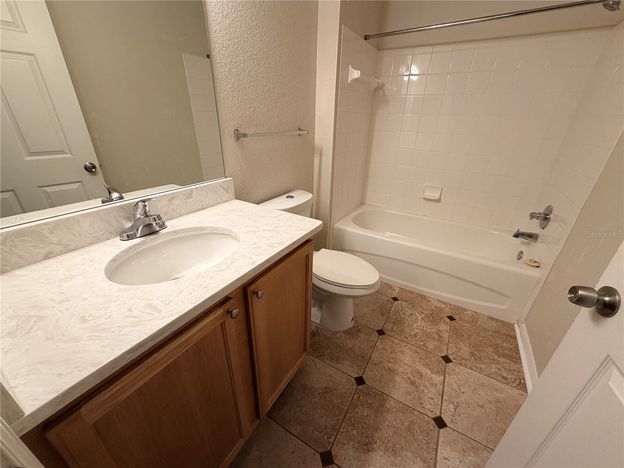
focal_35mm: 14
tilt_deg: -25.2
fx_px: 252
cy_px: 234
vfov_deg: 85.7
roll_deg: -1.2
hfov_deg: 102.1
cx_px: 312
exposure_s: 1/60
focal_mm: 2.22
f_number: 2.2
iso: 160
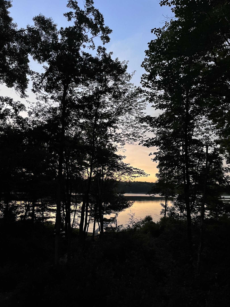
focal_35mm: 26
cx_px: 115
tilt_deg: +8.2
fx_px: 230
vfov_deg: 67.3
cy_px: 154
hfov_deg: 53.1
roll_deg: -1.2
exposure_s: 1/38
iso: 640
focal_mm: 5.1
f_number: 1.6
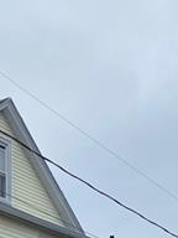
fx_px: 713
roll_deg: +0.1
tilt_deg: +9.0
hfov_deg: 13.9
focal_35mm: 104
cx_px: -20
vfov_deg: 17.5
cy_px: 327
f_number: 1.8
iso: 32
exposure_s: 1/793
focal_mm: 4.25
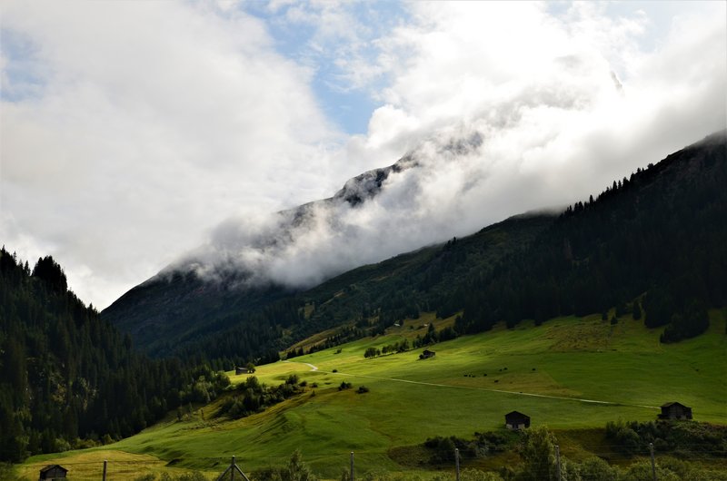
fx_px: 756
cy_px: 240
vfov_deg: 35.3
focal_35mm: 38
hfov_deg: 51.4
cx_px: 364
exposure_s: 1/320
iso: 320
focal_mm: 25
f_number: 10
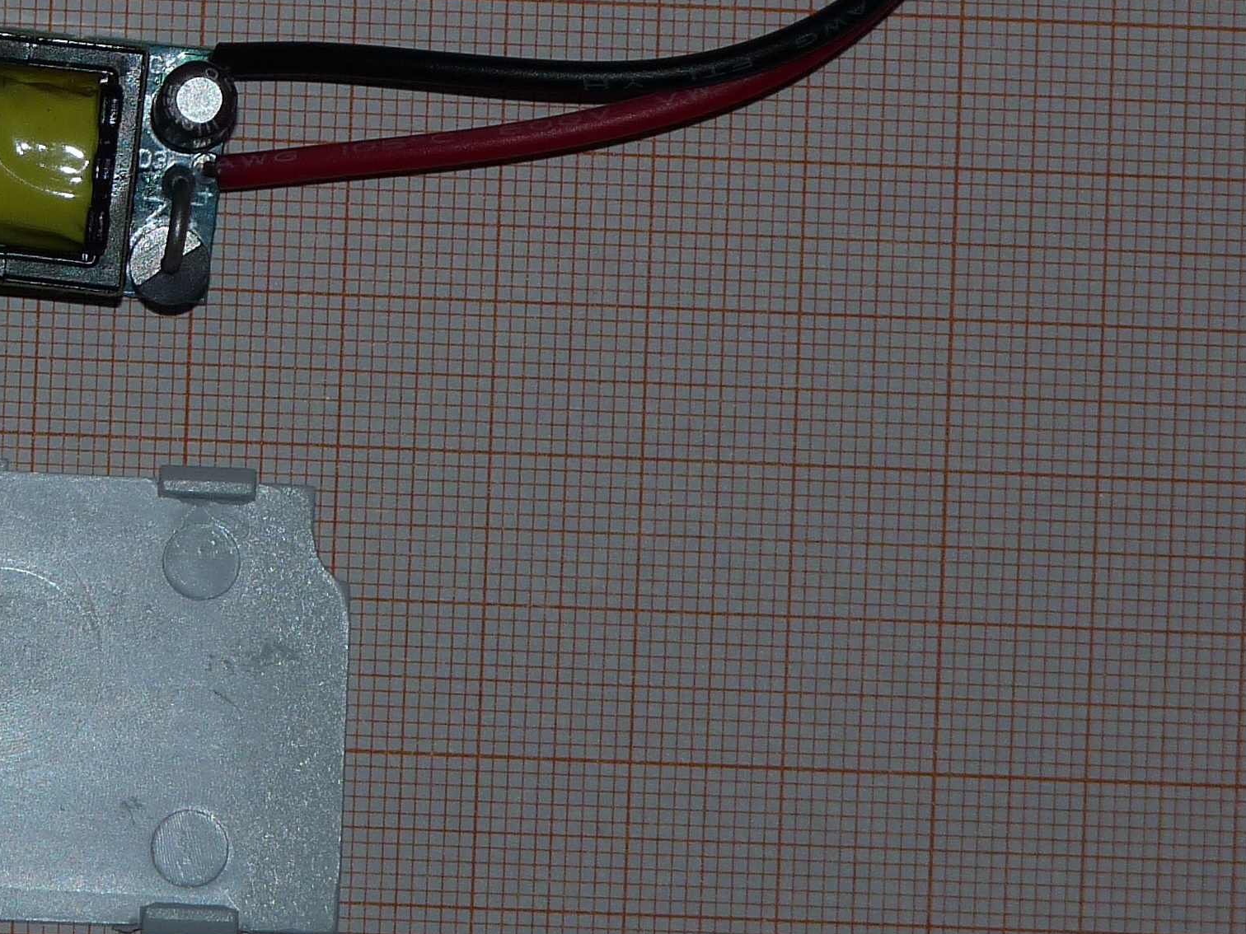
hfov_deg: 4.1
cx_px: -175
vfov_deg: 3.1
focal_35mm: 485
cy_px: -40
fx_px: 17458
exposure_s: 1/100
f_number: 3.7
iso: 100
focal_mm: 35.6
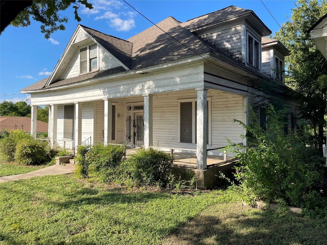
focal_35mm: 25
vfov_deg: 54.9
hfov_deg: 69.4
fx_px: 236
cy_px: 122
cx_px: 164
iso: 32
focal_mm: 5.1
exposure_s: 1/1883
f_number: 1.6
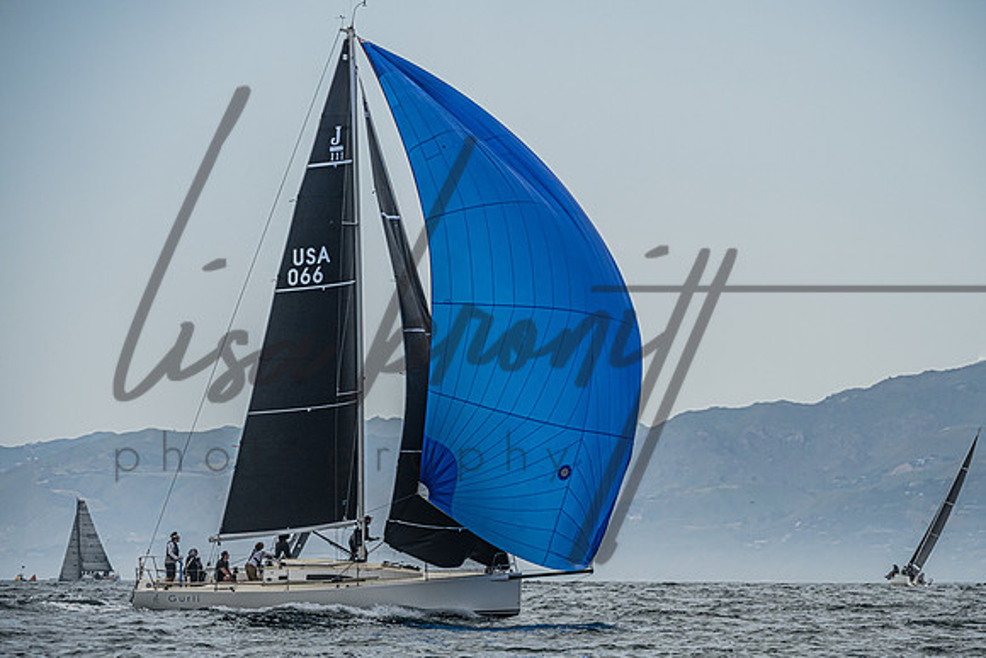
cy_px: 352
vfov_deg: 5.9
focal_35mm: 231
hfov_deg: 8.9
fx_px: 6341
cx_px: 511
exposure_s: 1/3200
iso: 400
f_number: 8
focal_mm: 200
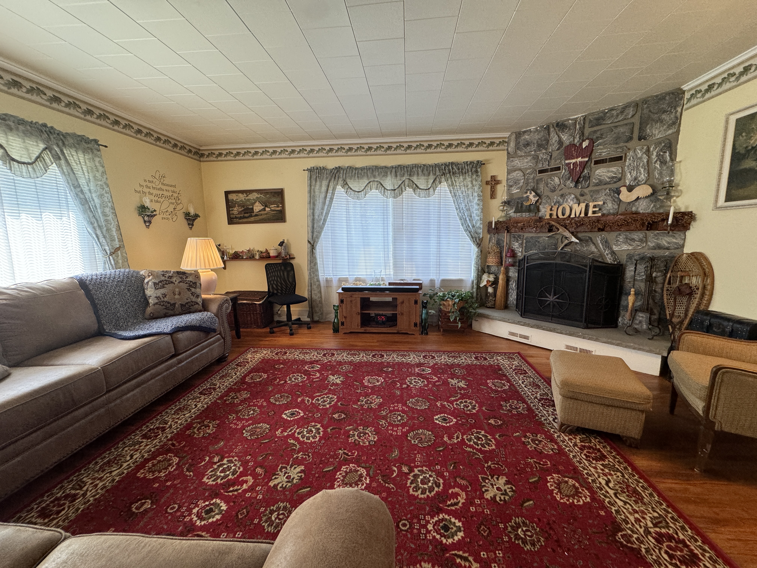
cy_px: 284
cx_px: 378
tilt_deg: -8.7
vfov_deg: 85.7
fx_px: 306
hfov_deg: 102.1
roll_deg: +0.6
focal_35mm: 14
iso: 200
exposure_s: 1/120
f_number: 2.2
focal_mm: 2.22
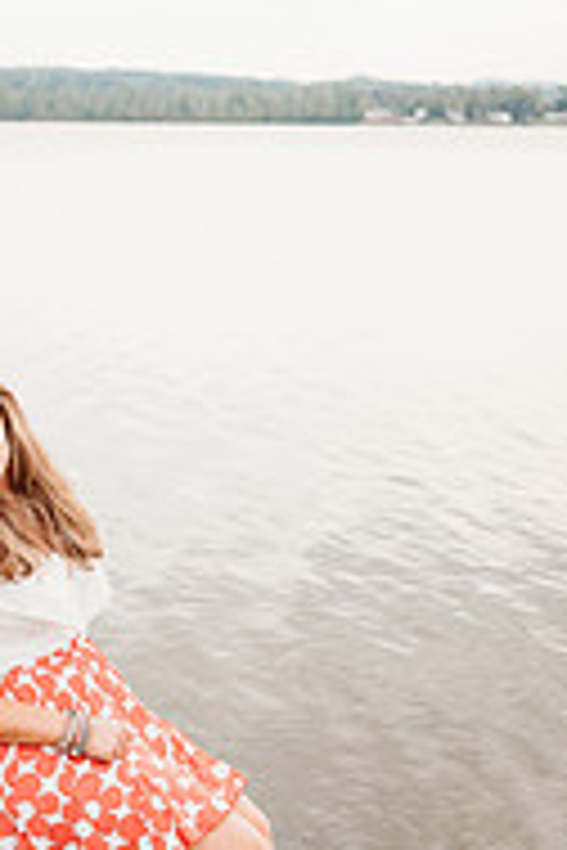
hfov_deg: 23.3
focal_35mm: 57
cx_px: 86
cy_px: 445
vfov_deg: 35.0
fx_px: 1347
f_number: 2.2
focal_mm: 24
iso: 200
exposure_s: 1/500
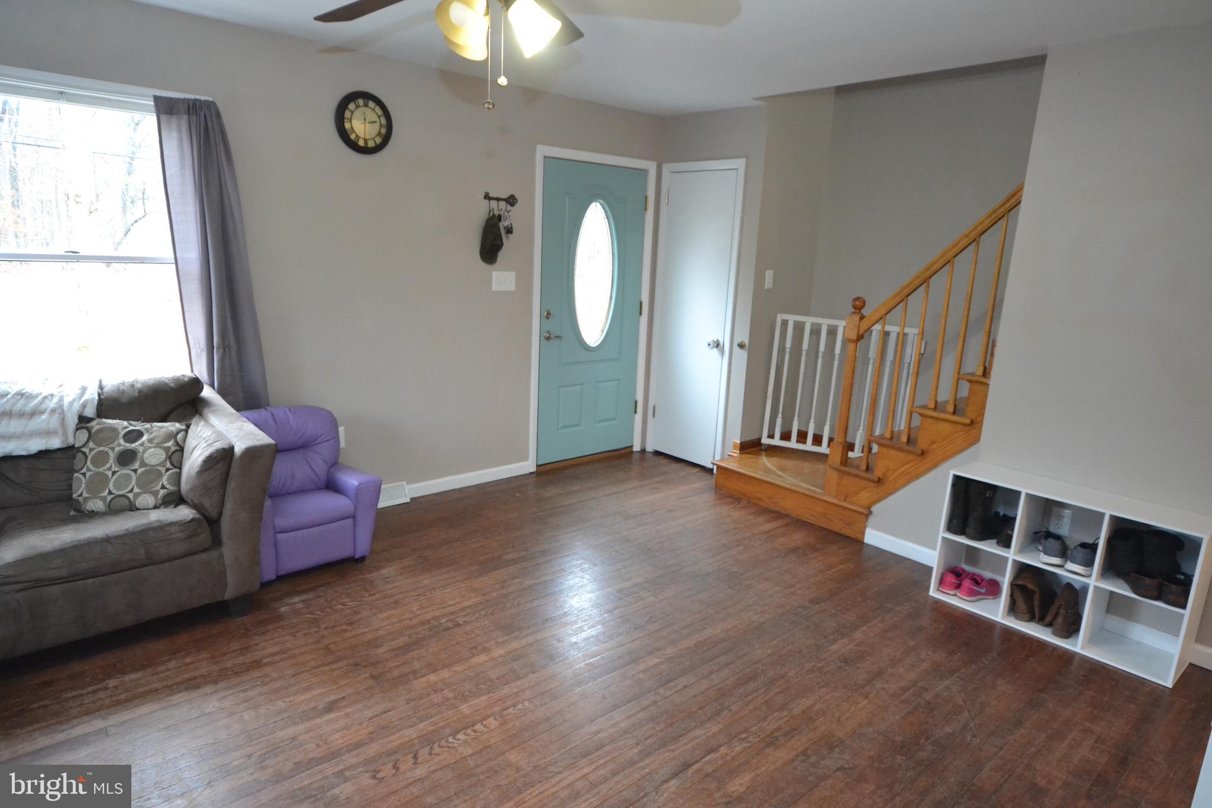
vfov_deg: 59.5
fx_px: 707
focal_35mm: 21
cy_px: 404
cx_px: 606
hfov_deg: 81.2
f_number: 4.8
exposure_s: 1/40
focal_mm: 14
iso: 3200
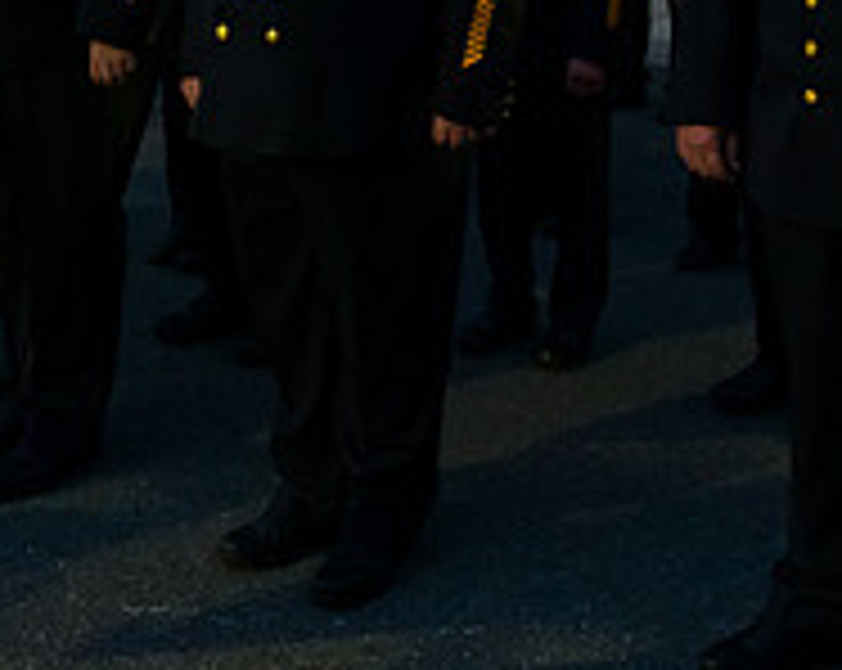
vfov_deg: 20.3
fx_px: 1742
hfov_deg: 27.2
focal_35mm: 70
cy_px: -160
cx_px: 446
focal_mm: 24
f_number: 3.2
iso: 3200
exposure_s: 1/50
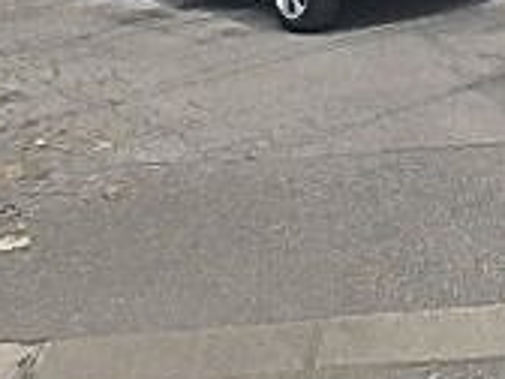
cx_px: 688
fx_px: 1167
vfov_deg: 16.6
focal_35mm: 80
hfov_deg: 21.6
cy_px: -208
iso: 125
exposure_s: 1/1000
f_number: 3.5
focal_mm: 3.7
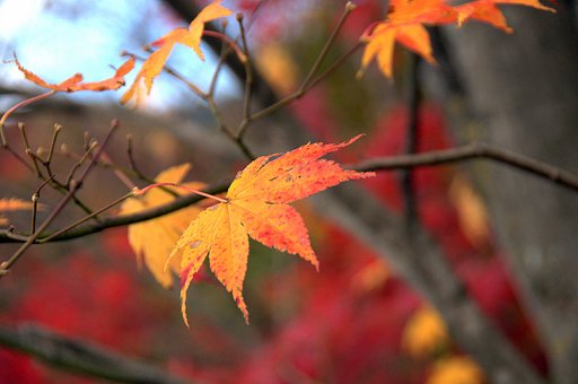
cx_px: 289
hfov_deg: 14.4
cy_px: 192
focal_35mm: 142
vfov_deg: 9.6
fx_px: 2285
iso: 640
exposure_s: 1/320
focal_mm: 95
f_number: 5.3
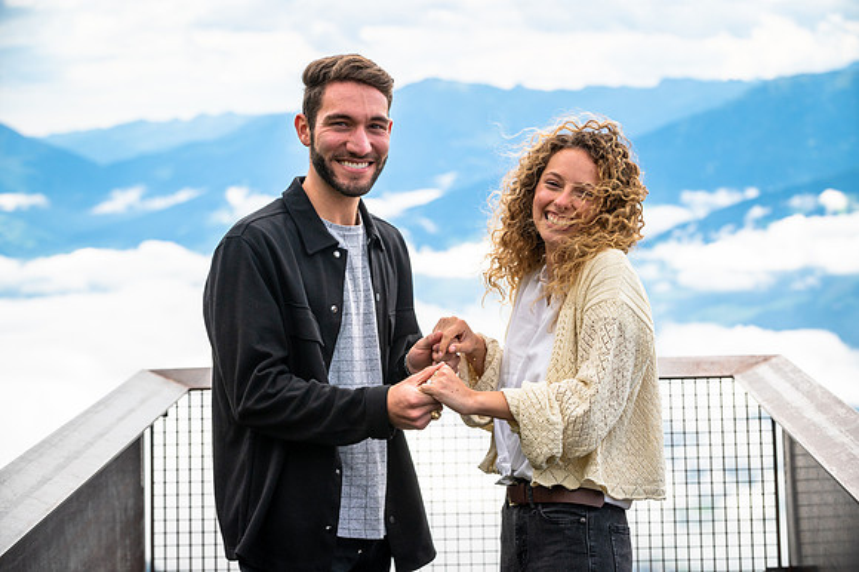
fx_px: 2432
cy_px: 286
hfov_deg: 20.0
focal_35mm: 102
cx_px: 430
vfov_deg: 13.4
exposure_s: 1/1000
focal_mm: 102
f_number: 8
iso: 320
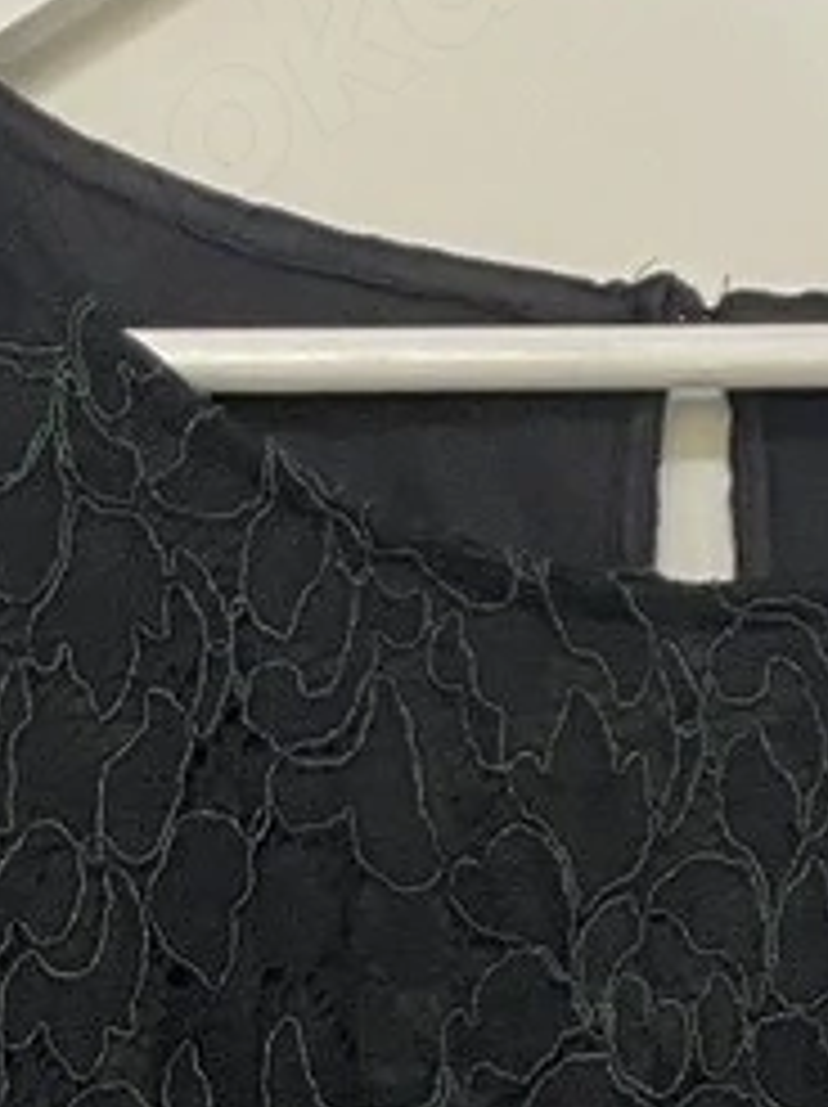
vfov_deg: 11.8
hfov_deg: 10.5
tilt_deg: -14.1
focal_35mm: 141
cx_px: 680
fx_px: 4505
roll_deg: -0.3
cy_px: 2538
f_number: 1.6
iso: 320
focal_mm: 4.2
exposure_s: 1/60
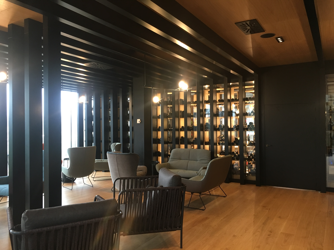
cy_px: 125
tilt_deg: +0.7
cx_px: 167
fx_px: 280
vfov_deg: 48.2
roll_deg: +0.5
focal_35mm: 29
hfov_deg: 61.7
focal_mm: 4.15
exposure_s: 1/33
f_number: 2.2
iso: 160
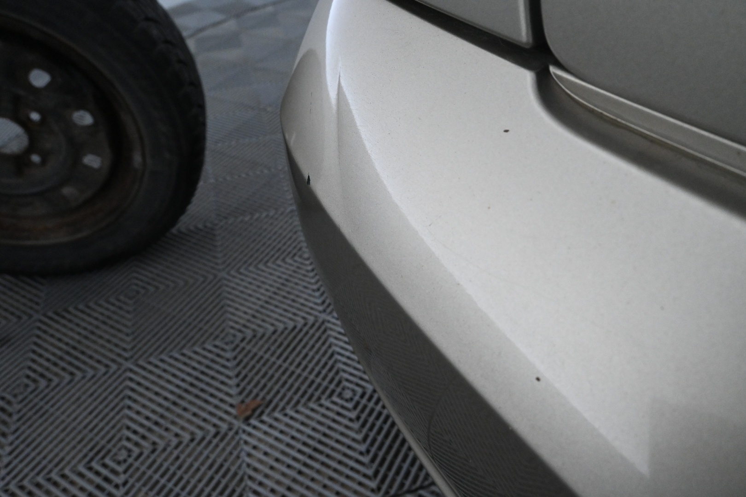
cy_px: 248
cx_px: 373
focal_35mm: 26
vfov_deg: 50.4
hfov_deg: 70.4
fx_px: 528
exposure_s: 1/160
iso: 4000
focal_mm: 17
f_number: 6.3
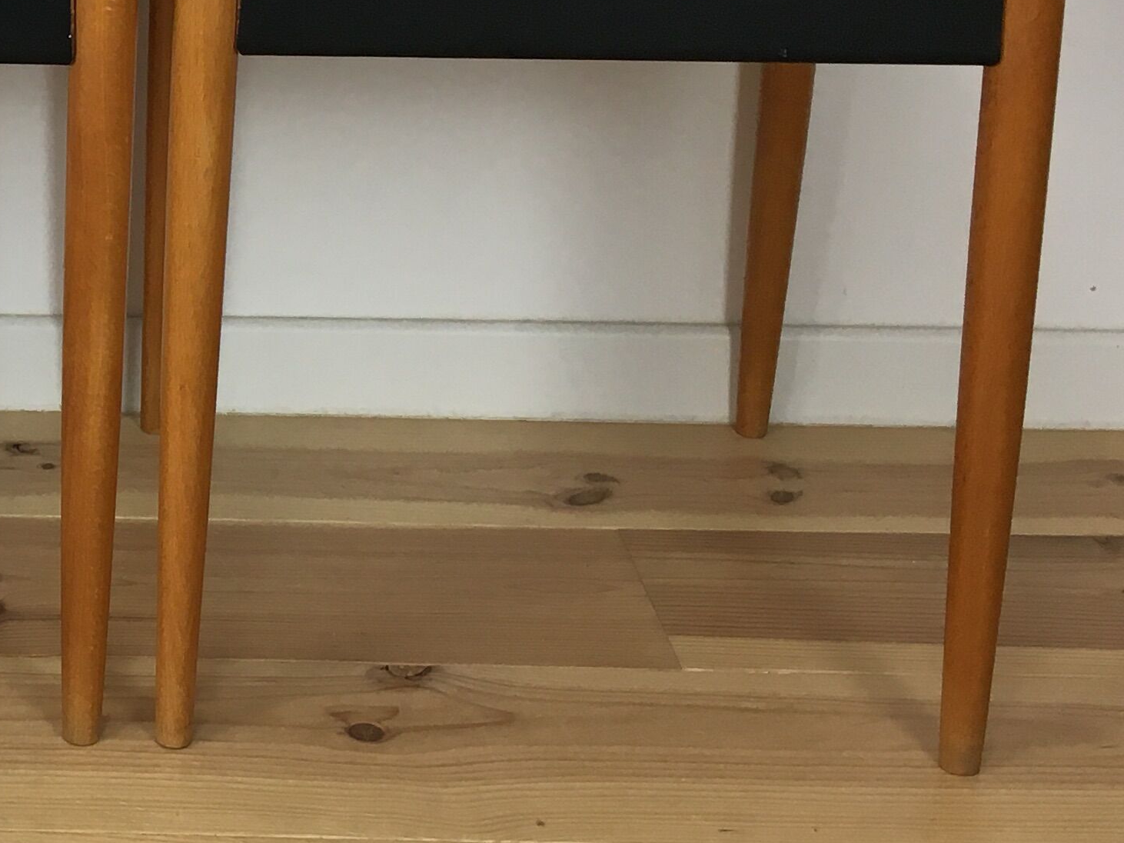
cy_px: -30
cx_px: -155
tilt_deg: -14.3
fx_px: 2597
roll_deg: +1.5
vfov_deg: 17.9
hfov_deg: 22.8
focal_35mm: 80
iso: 25
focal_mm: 4.15
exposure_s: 1/33
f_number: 2.2
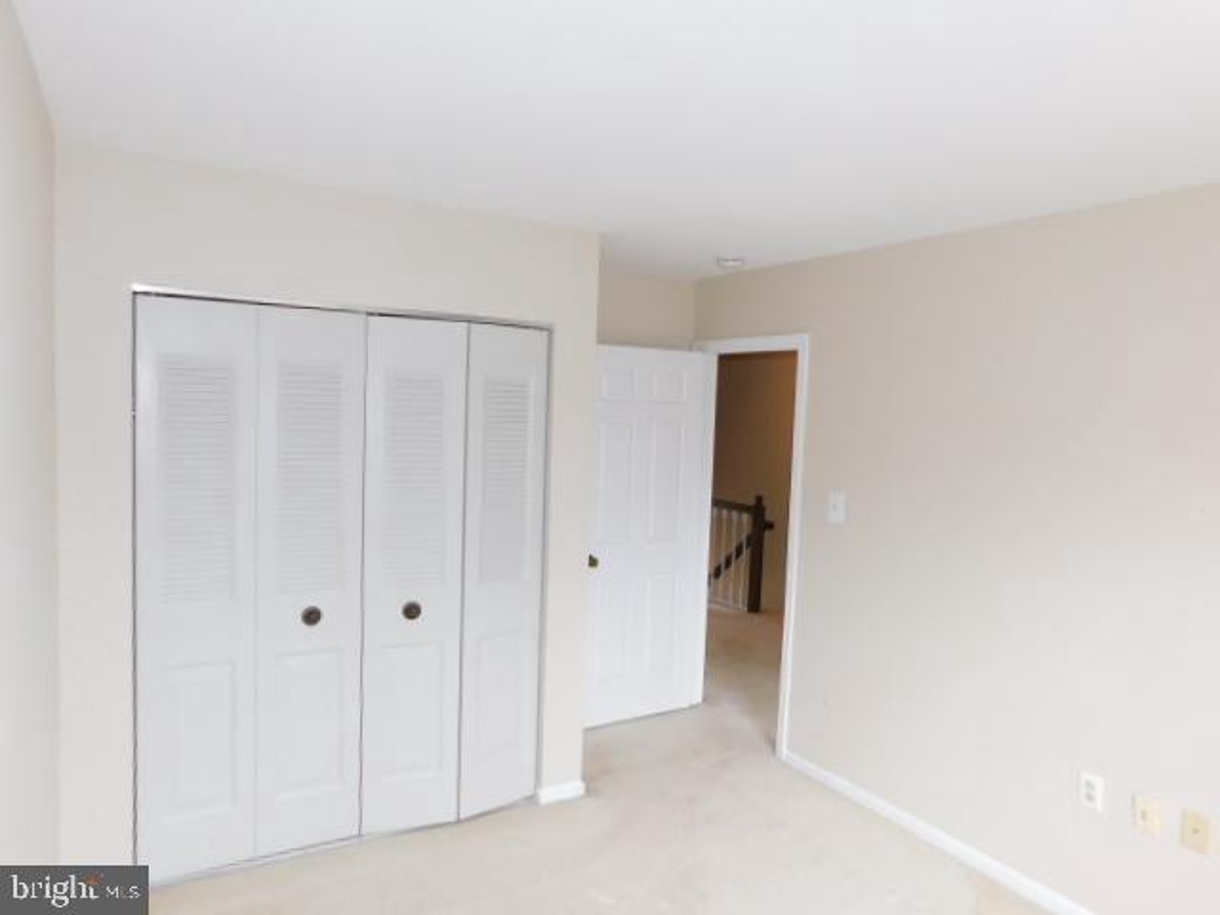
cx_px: 610
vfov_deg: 58.9
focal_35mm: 23
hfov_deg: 73.9
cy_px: 458
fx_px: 811
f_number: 3
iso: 200
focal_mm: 4
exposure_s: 1/30
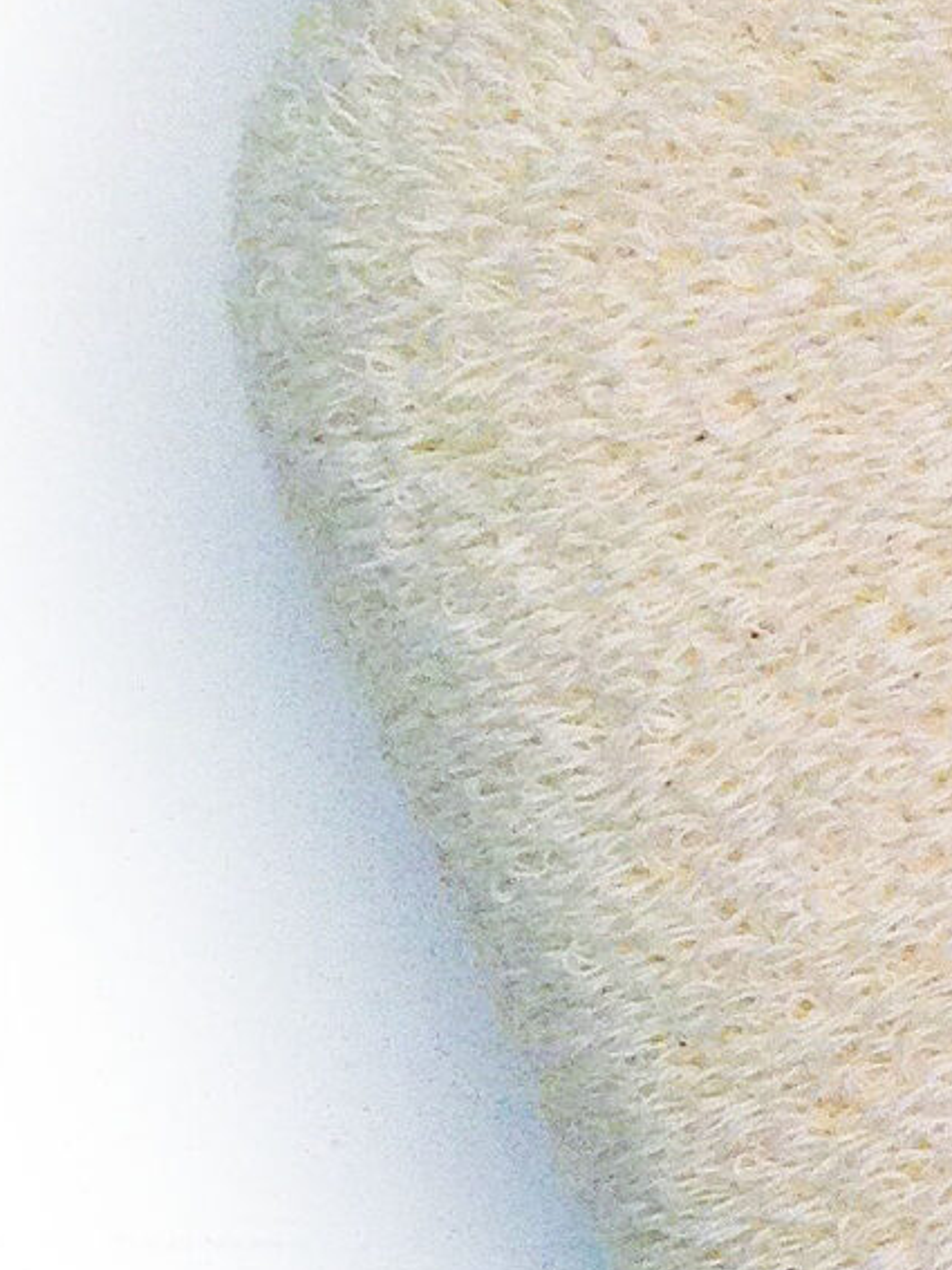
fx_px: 5466
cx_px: 1635
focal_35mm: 149
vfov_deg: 13.1
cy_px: 1158
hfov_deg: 9.5
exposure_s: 1/100
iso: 80
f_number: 2.4
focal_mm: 4.12
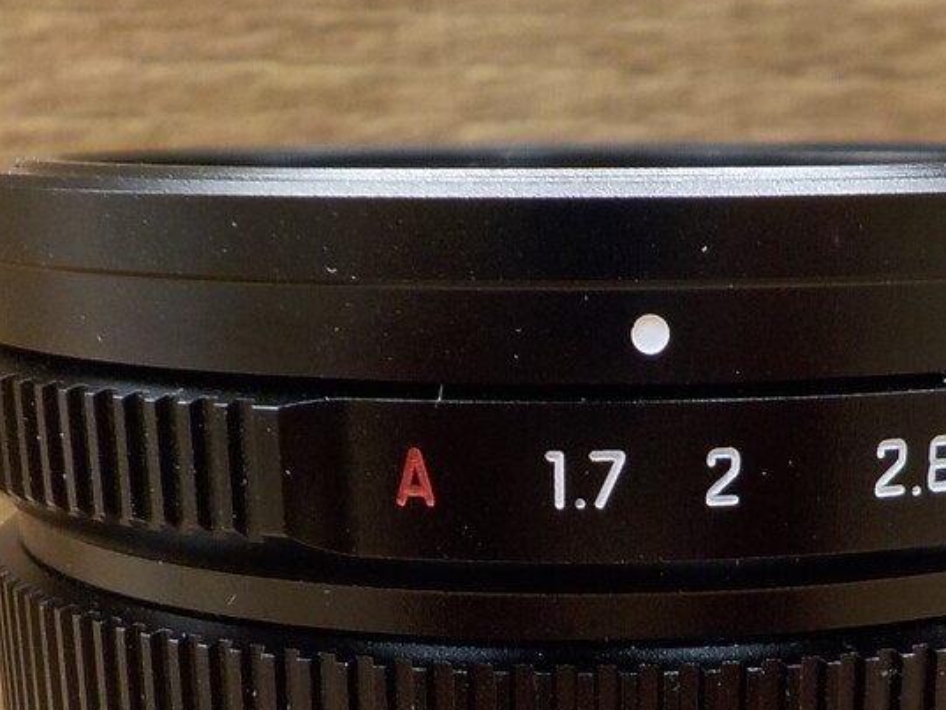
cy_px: 780
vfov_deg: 20.9
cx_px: 576
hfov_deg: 28.9
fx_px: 1831
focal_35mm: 67
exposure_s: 1/30
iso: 180
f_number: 3.3
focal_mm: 4.1
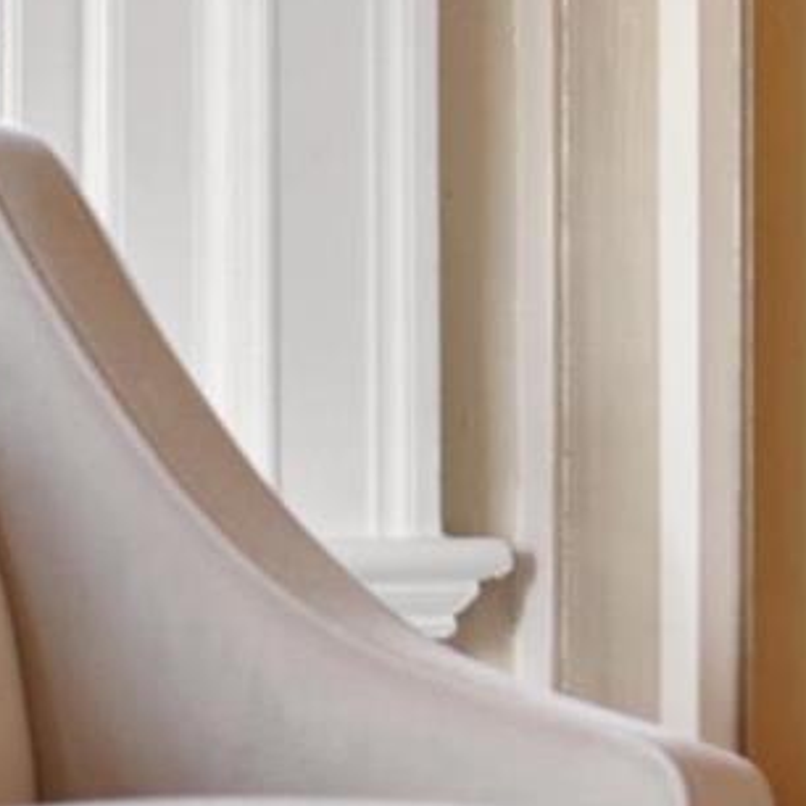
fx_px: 5848
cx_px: 2076
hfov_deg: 7.3
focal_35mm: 222
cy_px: 335
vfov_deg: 7.9
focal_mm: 25
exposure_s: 1/50
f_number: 2
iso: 400
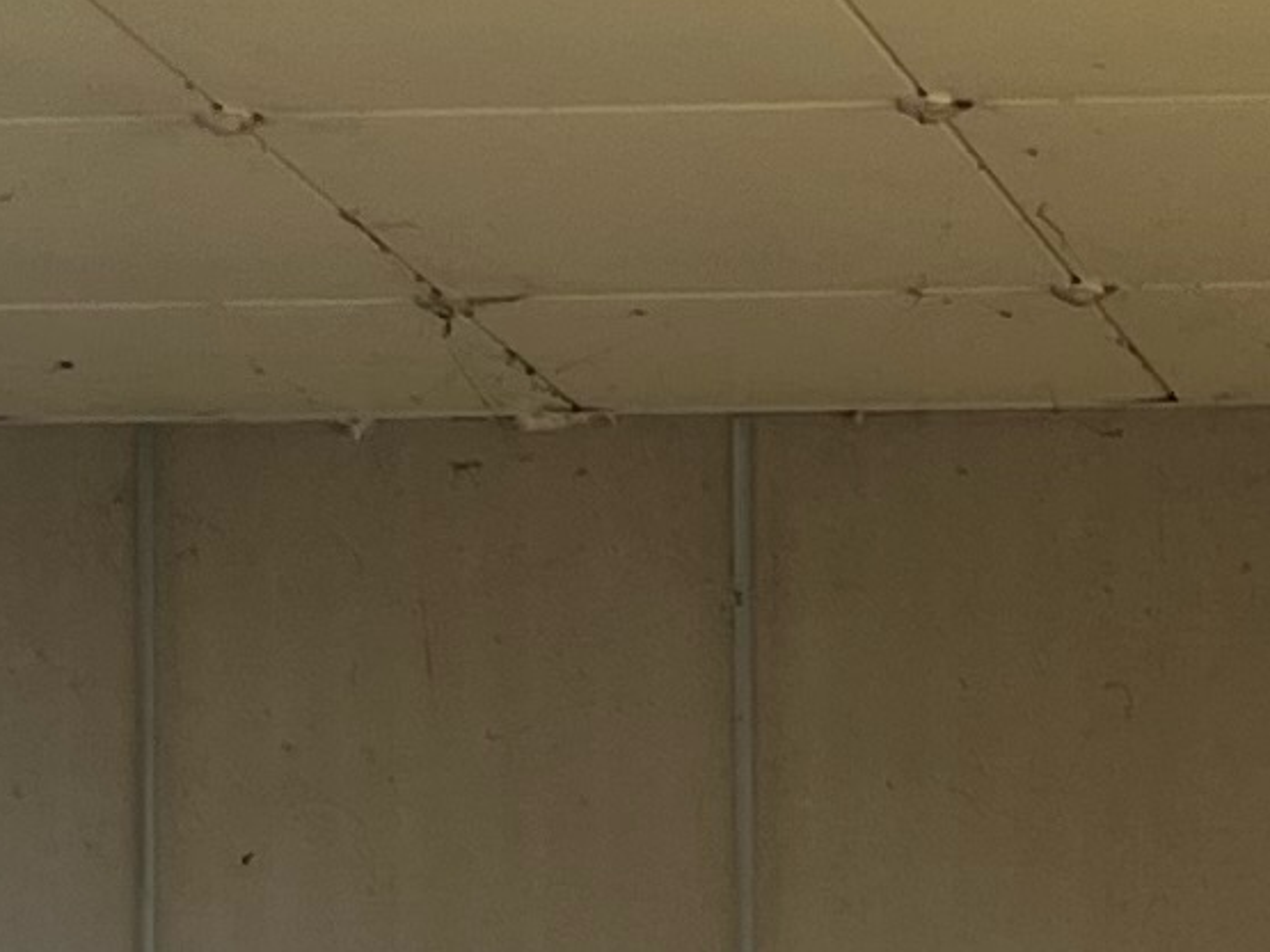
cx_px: 2021
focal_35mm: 189
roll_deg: +1.7
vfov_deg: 7.6
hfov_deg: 10.1
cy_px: 1764
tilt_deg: +3.1
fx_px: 6933
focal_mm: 5.7
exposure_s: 1/347
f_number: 1.5
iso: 50
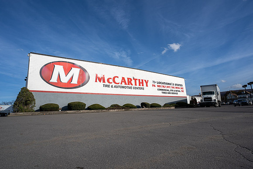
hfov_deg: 84.0
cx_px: 126
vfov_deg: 62.0
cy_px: 84
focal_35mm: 20
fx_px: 141
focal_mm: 20
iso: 125
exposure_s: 1/1000
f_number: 7.1
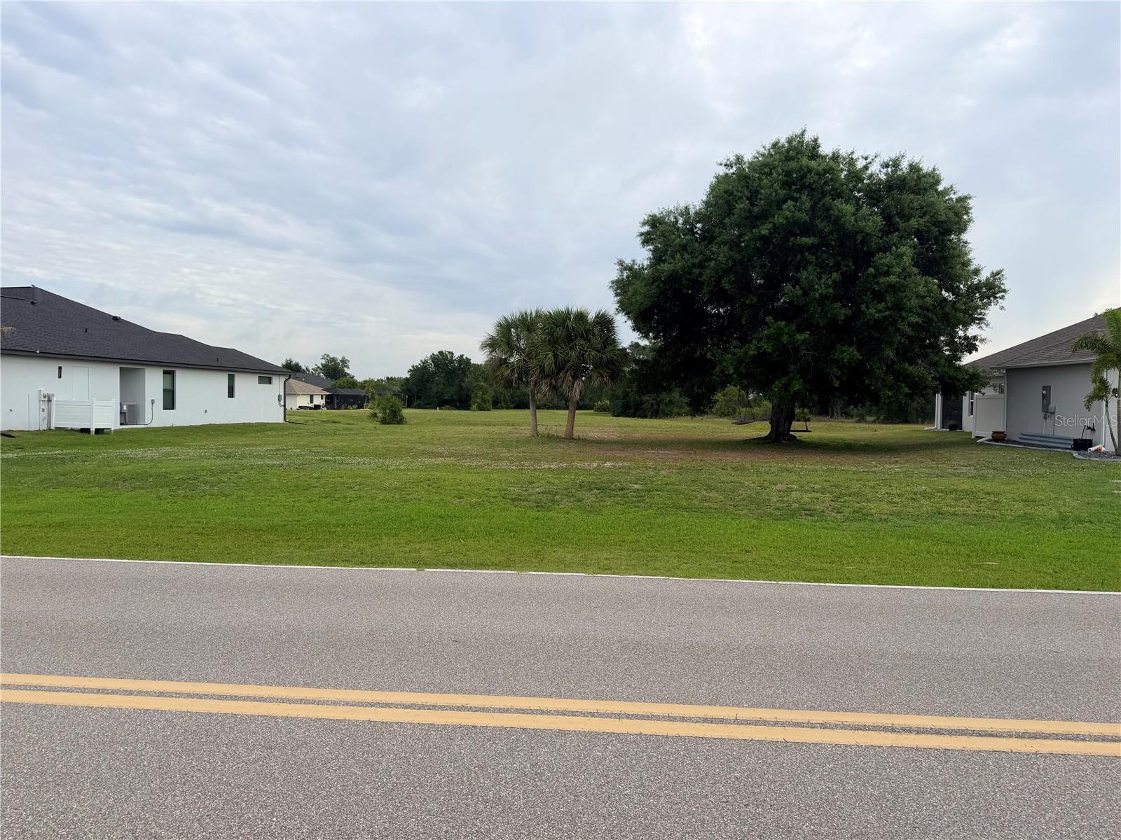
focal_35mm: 24
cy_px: 420
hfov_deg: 71.6
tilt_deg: -1.0
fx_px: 777
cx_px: 560
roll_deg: -0.8
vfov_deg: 56.8
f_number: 1.78
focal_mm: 6.76
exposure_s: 1/2907
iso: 80
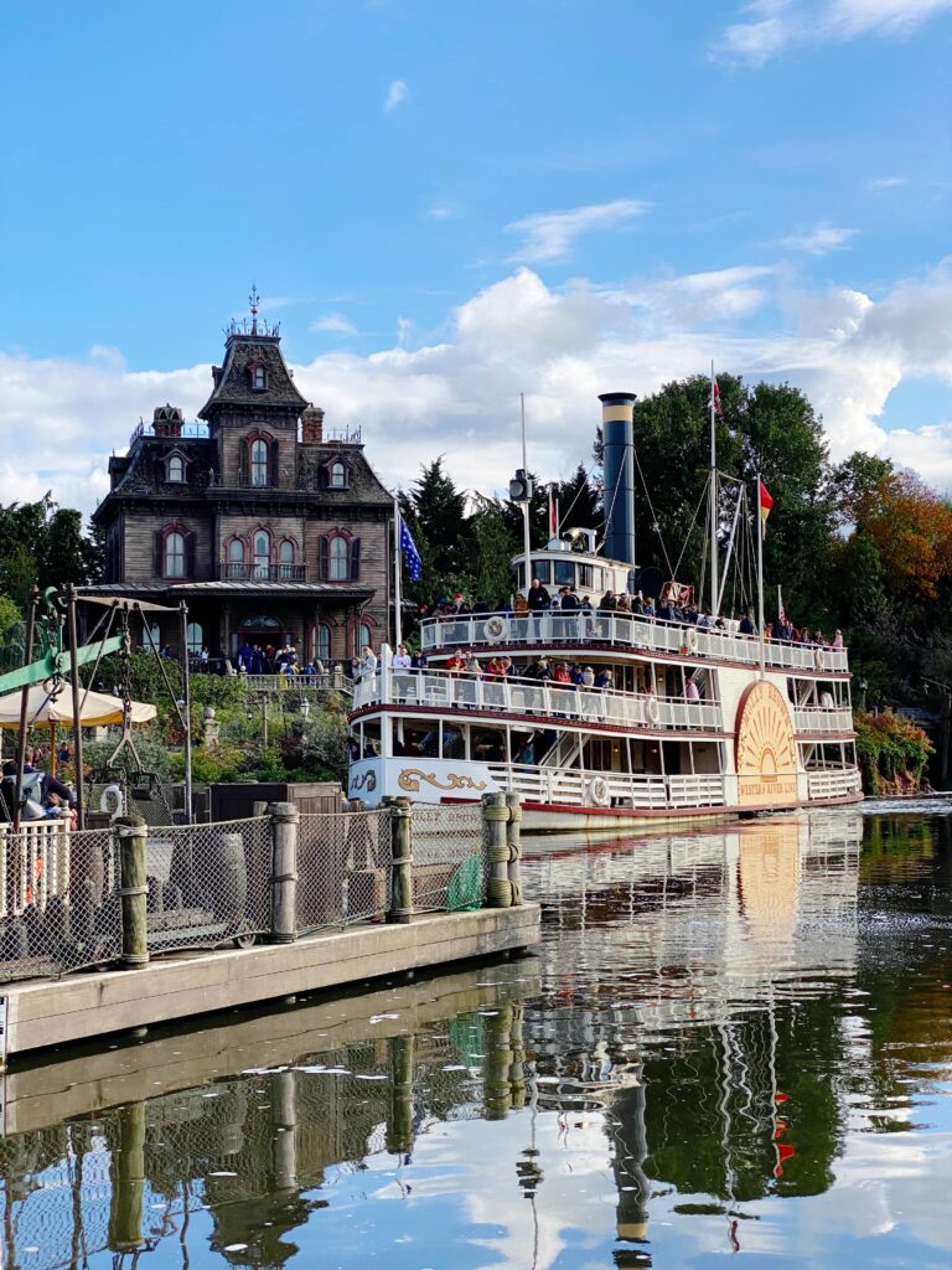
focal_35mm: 52
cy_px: 635
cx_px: 476
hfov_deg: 28.0
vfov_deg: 36.8
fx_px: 1907
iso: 20
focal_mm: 6
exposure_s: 1/1453
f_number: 2
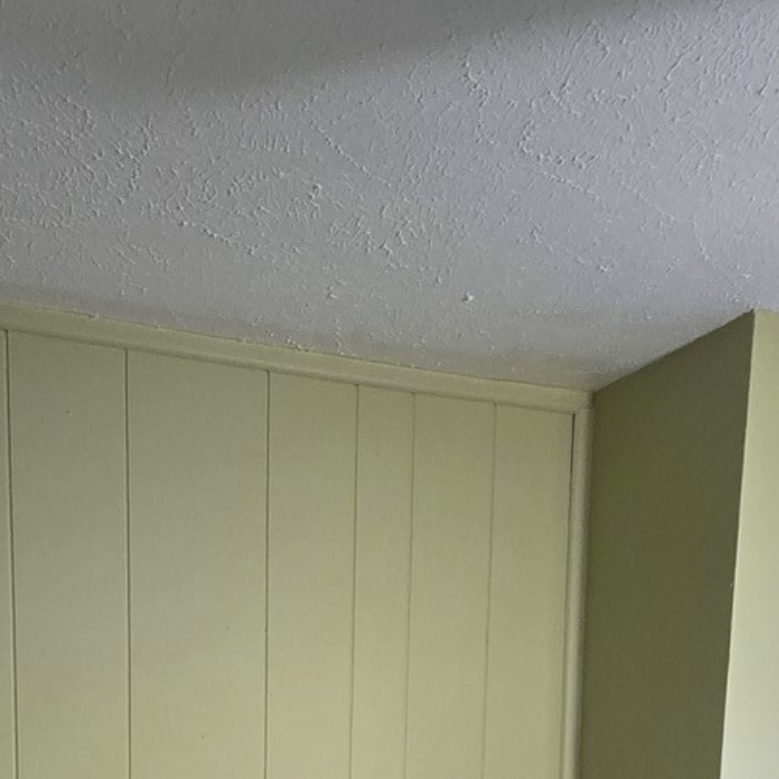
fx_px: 1197
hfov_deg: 35.4
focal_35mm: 47
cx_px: 215
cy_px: 1137
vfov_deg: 26.9
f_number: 2.2
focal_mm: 2.2
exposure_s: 1/60
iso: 125
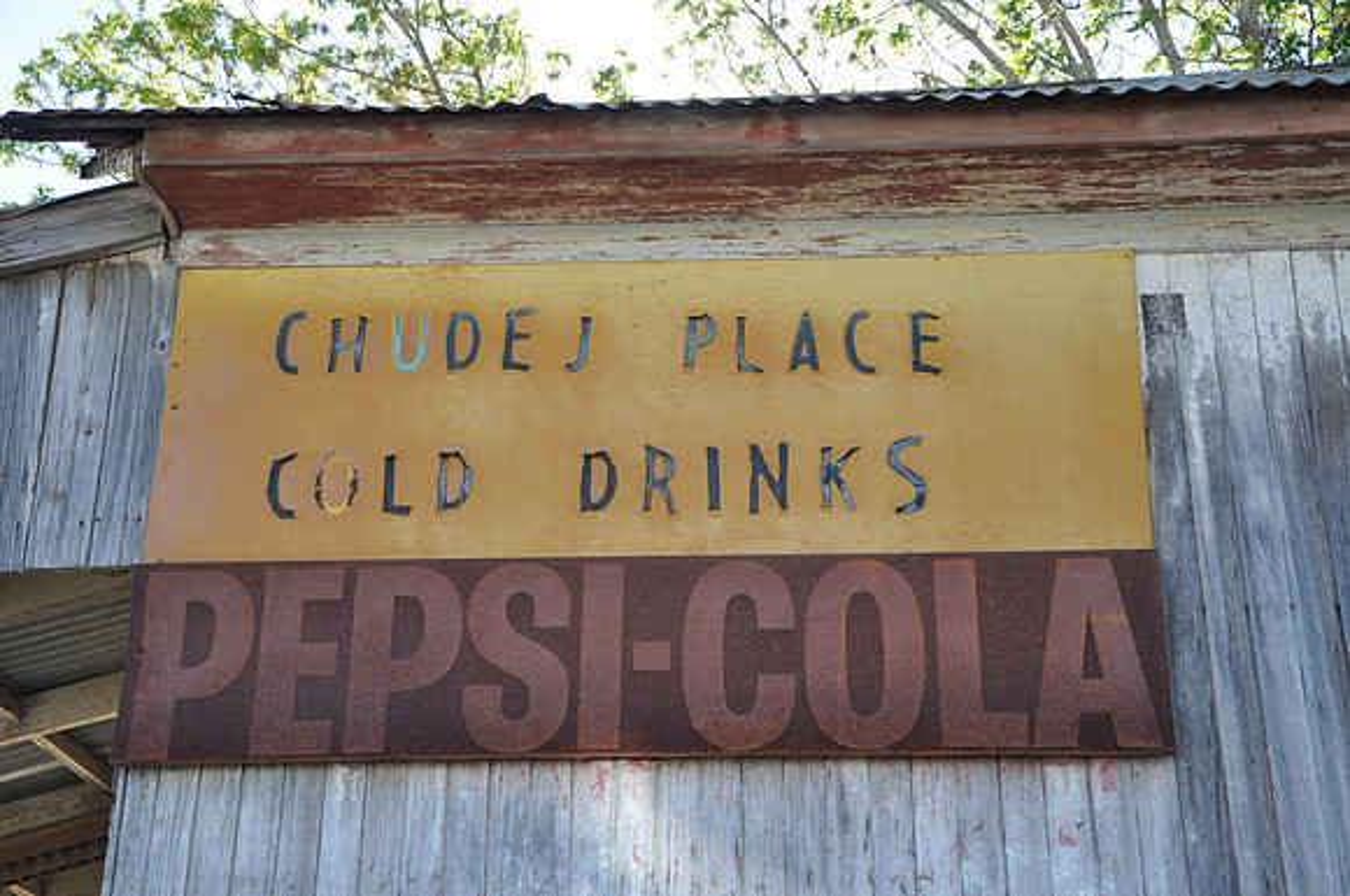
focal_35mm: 60
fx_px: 2247
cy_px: 448
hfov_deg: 33.4
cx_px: 675
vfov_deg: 22.6
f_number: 5.6
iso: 200
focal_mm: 40
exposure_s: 1/125
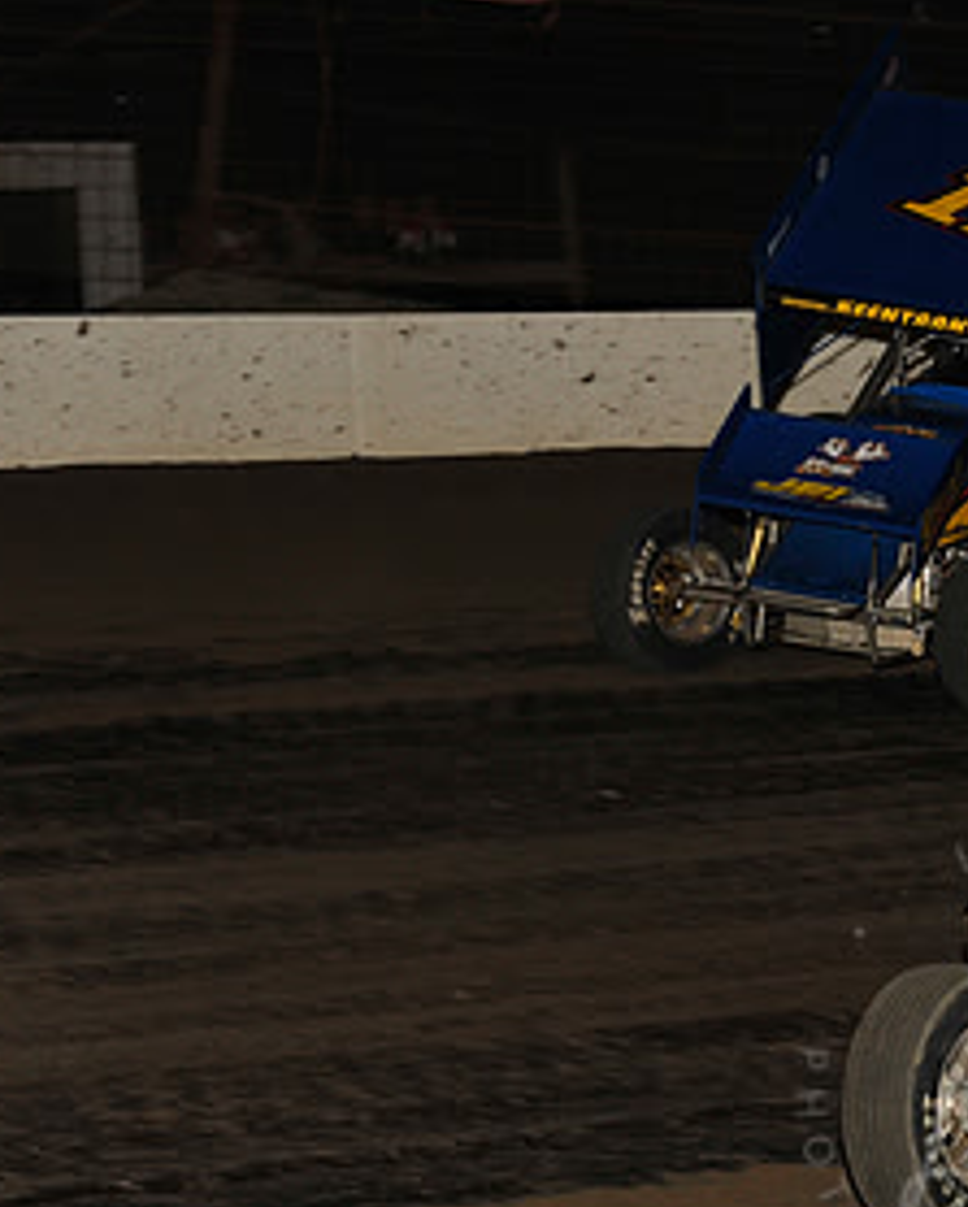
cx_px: 1055
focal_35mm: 219
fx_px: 7830
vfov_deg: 8.8
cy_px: 686
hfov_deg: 7.0
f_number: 7.1
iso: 1000
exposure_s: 1/320
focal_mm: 112
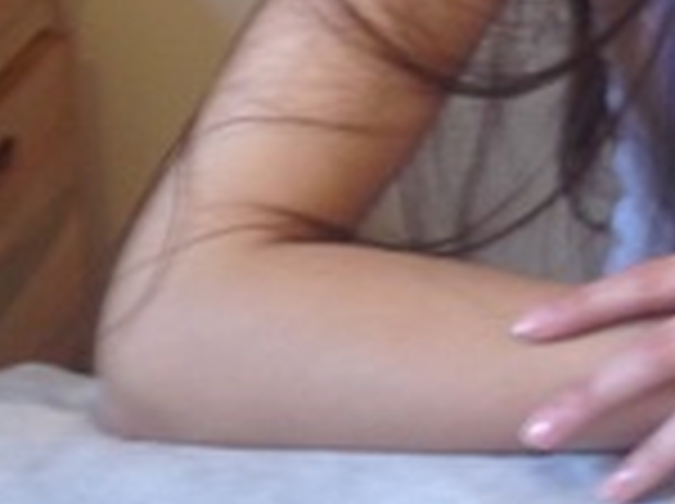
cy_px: -443
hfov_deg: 12.9
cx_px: 1012
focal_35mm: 145
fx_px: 2823
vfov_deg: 9.6
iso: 50
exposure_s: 1/20
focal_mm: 4.28
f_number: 2.4
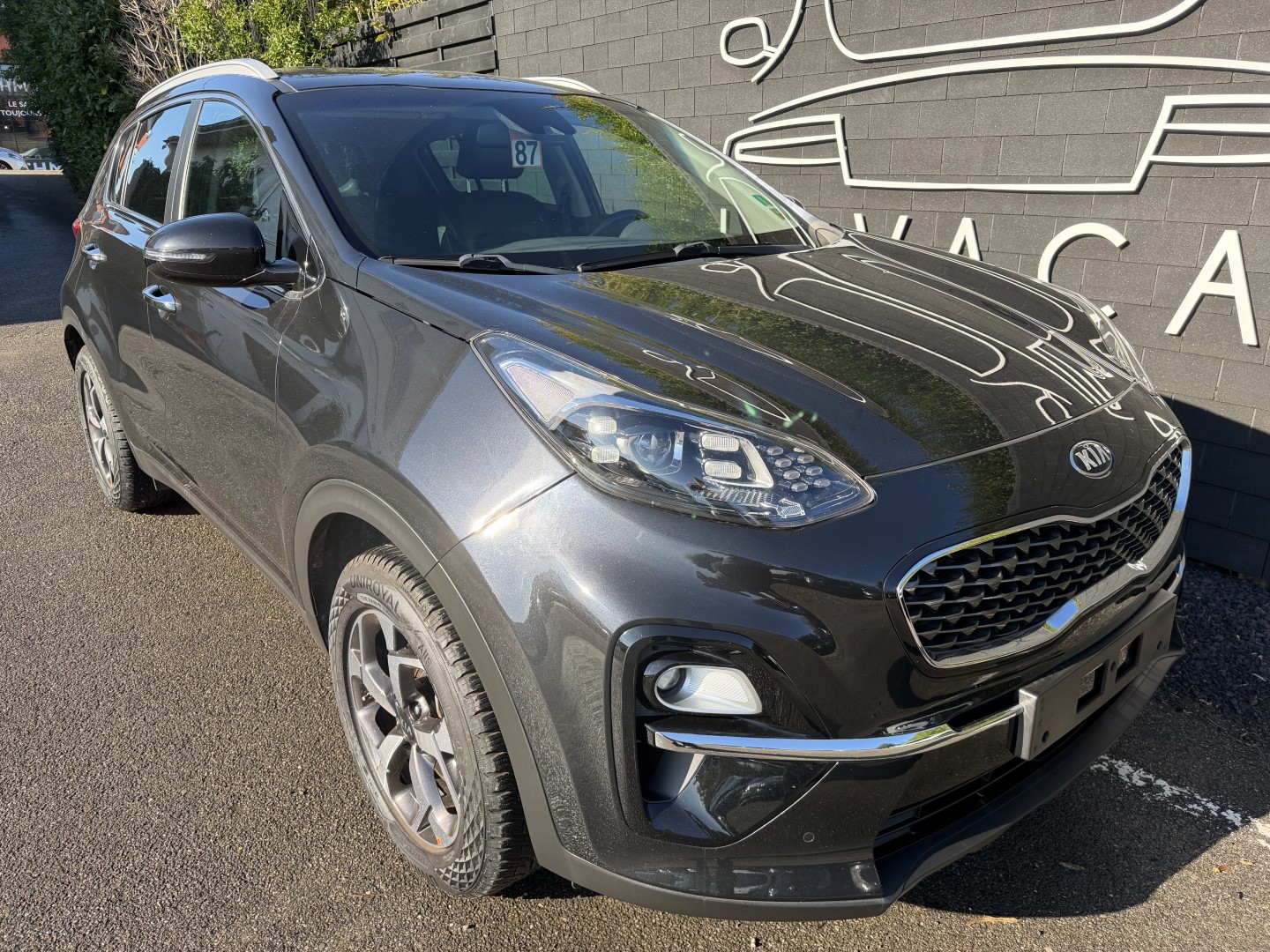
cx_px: 635
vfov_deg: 56.8
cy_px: 476
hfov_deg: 71.6
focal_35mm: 24
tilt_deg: -19.0
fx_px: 881
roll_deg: +0.9
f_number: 1.78
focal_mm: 6.76
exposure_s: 1/1314
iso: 100
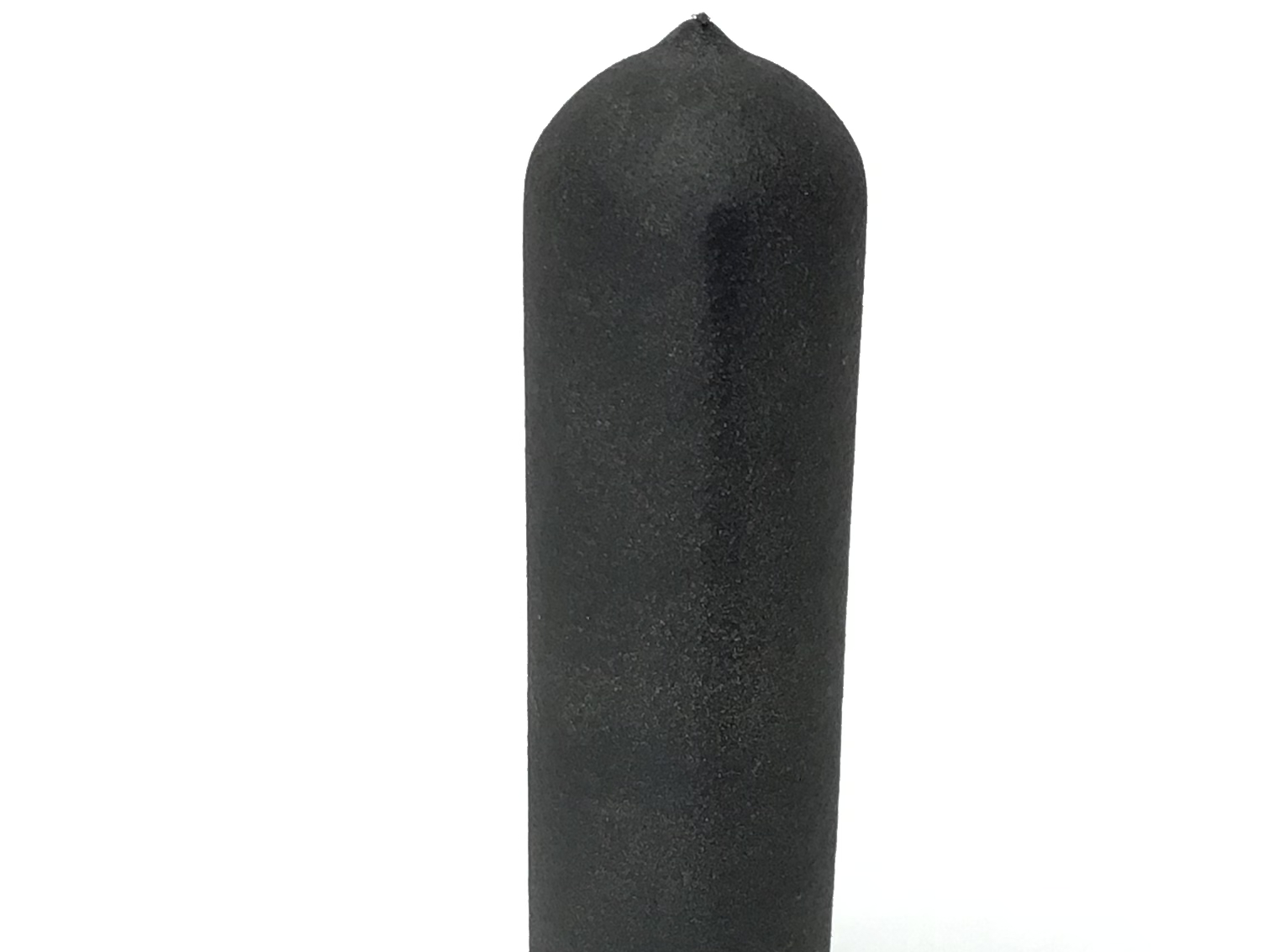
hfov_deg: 29.0
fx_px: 2457
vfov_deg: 21.7
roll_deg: +0.9
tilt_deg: -24.0
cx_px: 586
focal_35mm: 67
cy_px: 734
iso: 40
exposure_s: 1/30
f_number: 2.4
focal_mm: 3.3
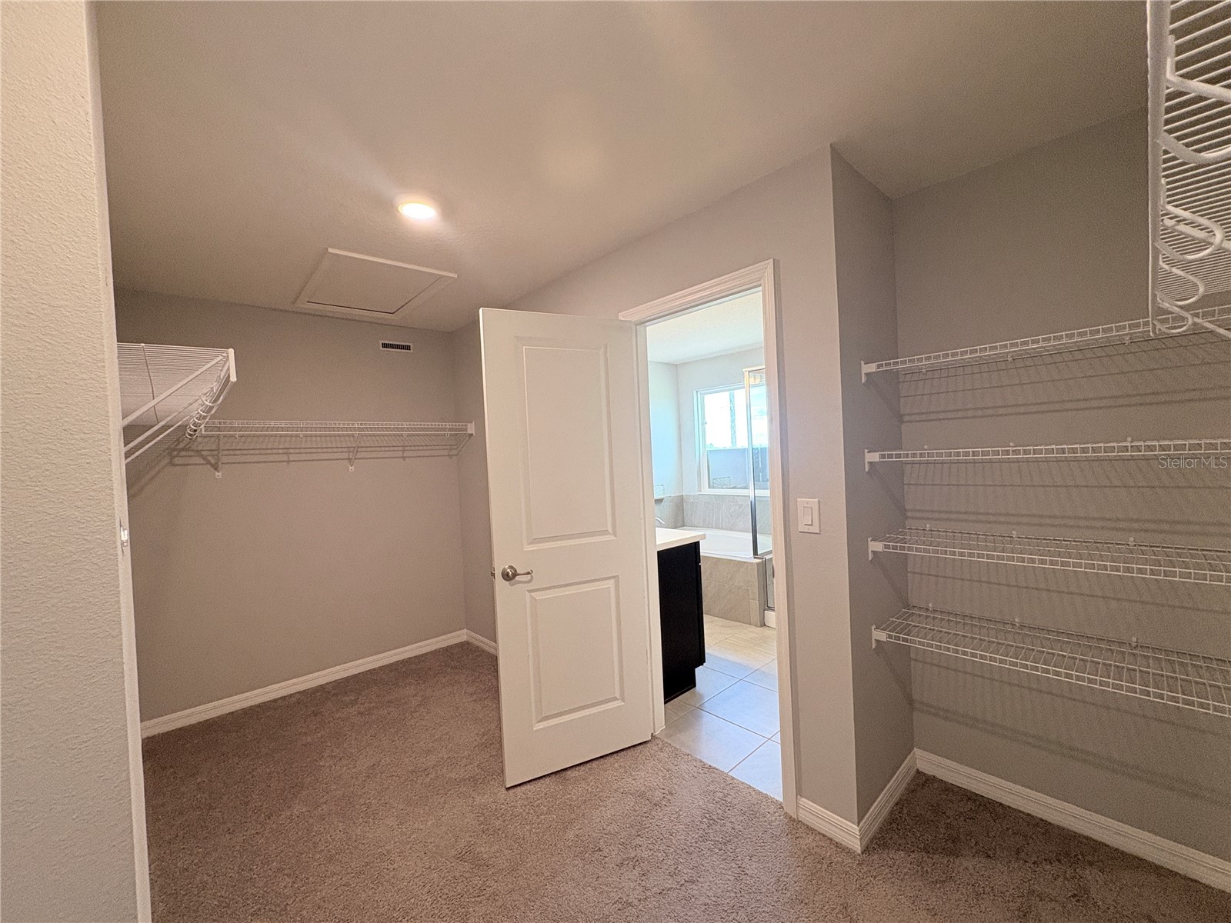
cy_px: 462
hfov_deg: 102.1
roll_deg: +3.1
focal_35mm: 14
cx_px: 616
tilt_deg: +0.1
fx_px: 498
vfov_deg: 85.7
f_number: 2.2
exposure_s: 1/120
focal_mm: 2.22
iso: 160
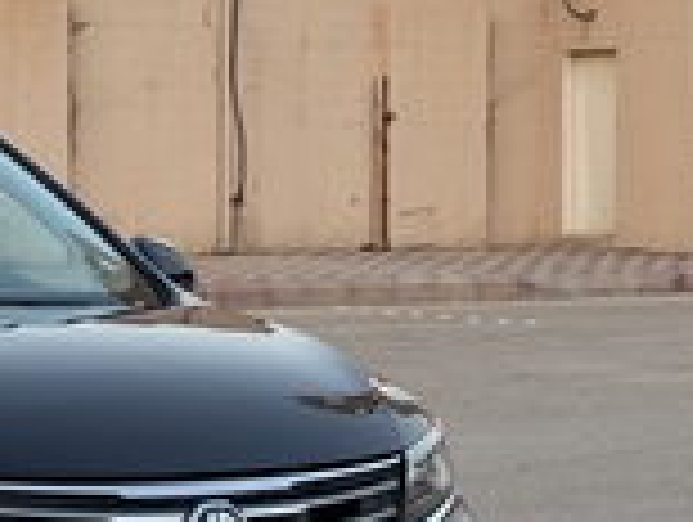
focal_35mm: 142
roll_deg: -0.8
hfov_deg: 13.6
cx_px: -92
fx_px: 2847
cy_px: 254
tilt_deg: -1.6
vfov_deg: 10.5
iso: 80
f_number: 1.78
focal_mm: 6.76
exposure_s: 1/120
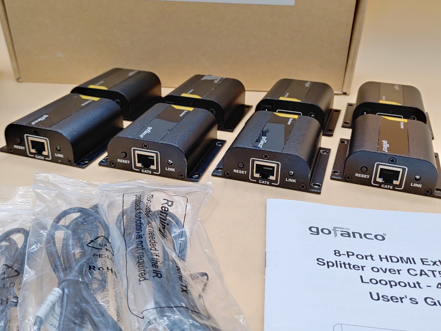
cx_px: 220
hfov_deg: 51.4
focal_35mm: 36
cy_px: 166
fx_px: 459
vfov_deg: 39.7
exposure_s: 1/99
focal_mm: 4.36
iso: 50
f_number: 1.8
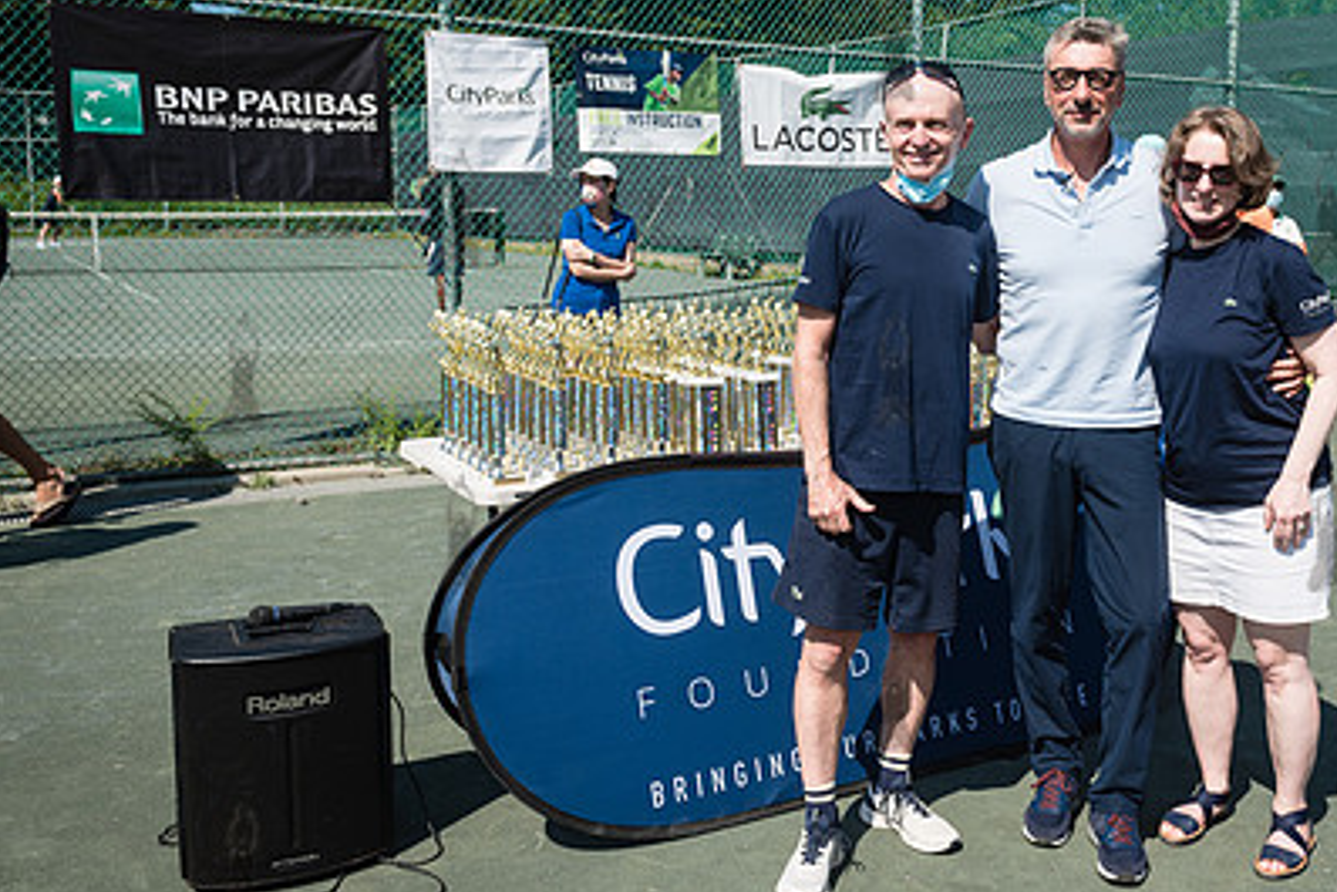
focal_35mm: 38
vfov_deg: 35.0
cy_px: 369
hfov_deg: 49.8
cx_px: 892
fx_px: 1412
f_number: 5.6
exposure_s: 1/1000
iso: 125
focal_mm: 26
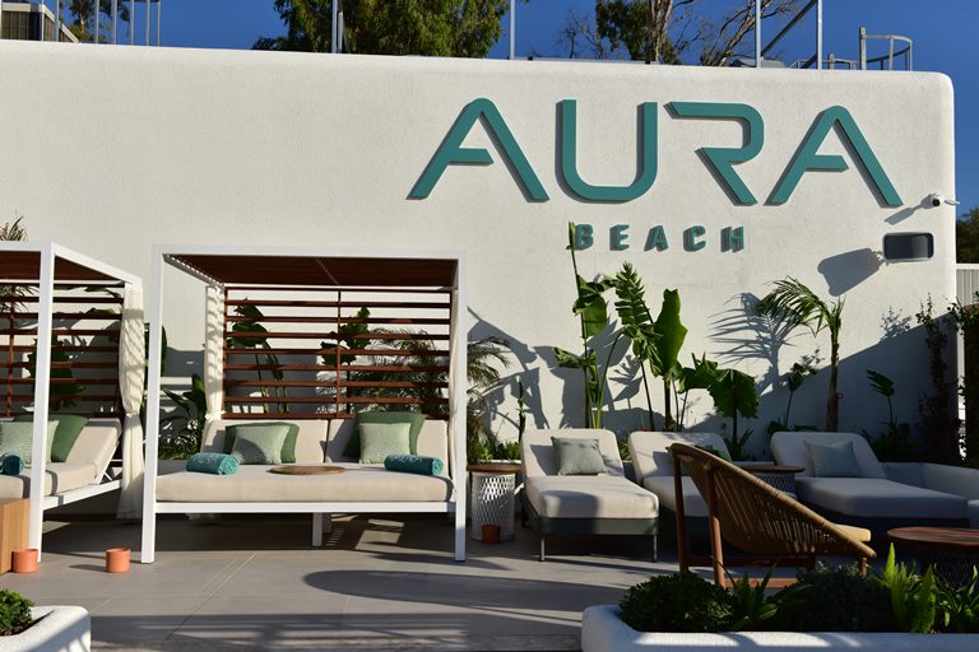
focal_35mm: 38
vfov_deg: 35.1
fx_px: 1033
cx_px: 490
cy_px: 326
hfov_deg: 50.7
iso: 500
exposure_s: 1/1600
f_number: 10
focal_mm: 38
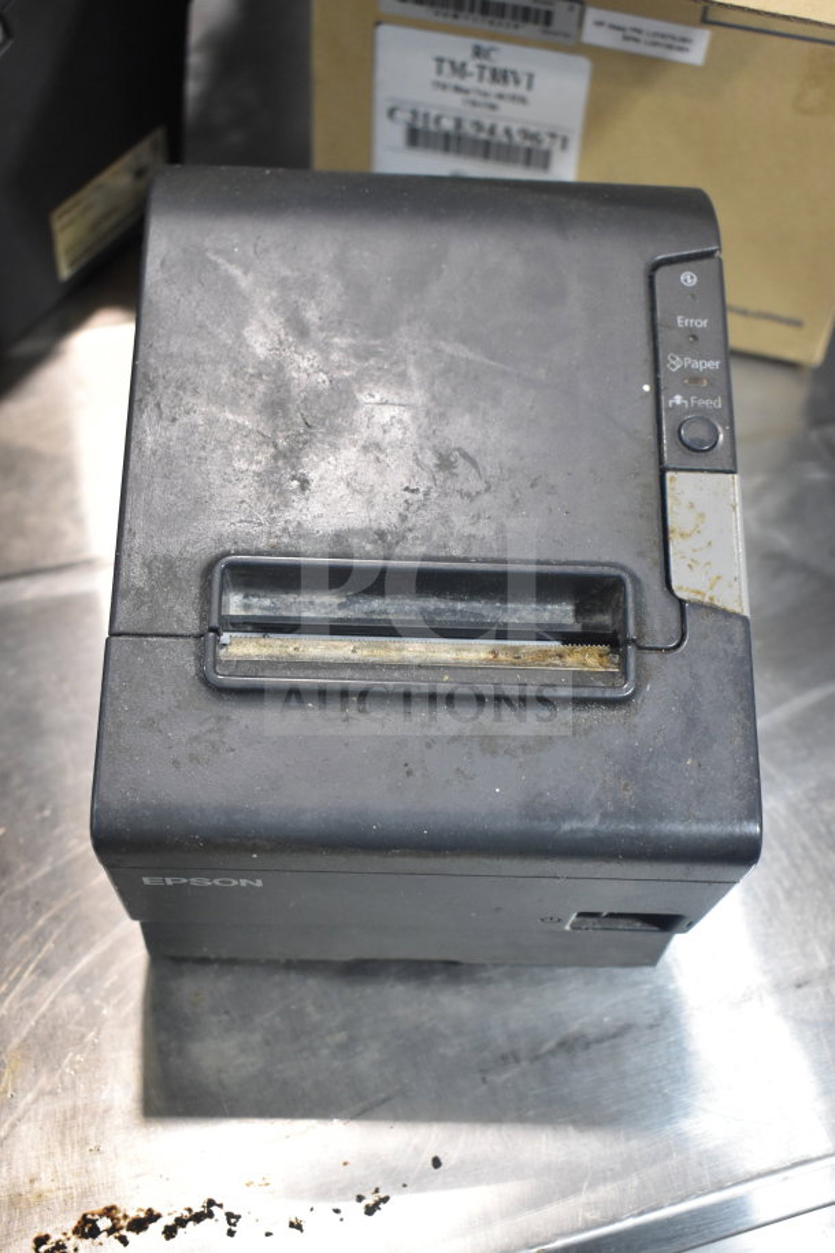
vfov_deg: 45.0
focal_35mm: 44
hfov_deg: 30.8
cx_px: 418
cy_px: 626
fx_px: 1513
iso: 1400
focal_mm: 29
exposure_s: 1/160
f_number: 4.2
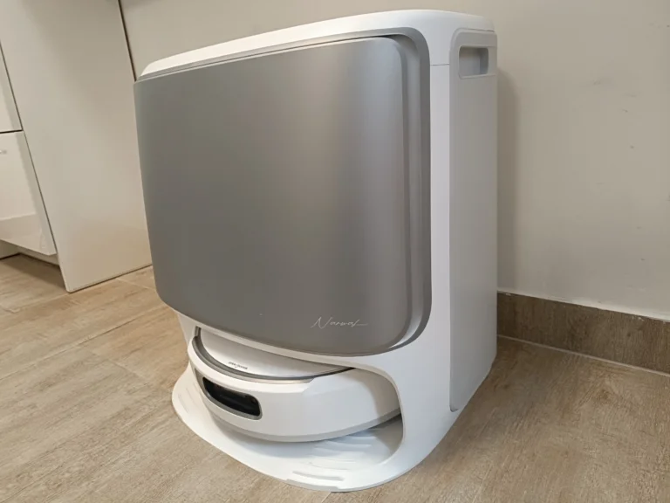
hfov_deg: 71.6
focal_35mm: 24
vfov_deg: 56.8
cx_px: 335
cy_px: 252
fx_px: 465
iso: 642
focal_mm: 5.59
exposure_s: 1/50.1
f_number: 1.88
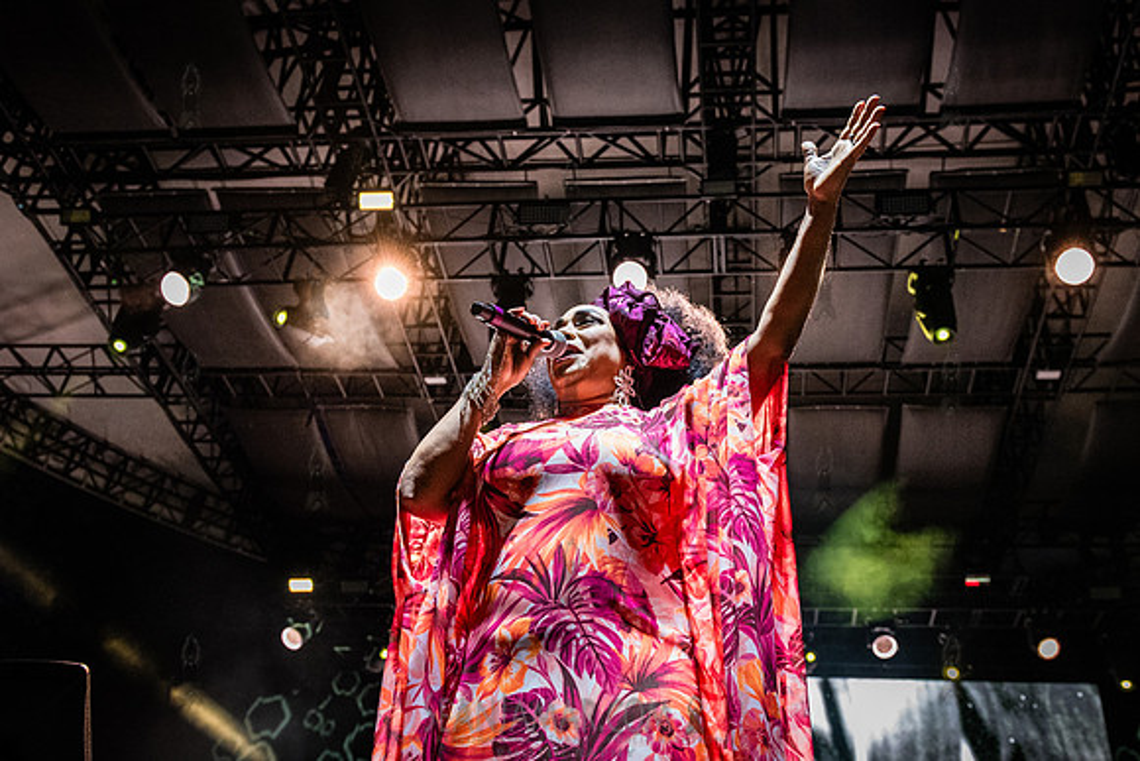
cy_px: 427
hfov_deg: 54.2
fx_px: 1111
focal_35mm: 35
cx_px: 628
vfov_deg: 37.7
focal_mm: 29
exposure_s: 1/400
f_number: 4
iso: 6400
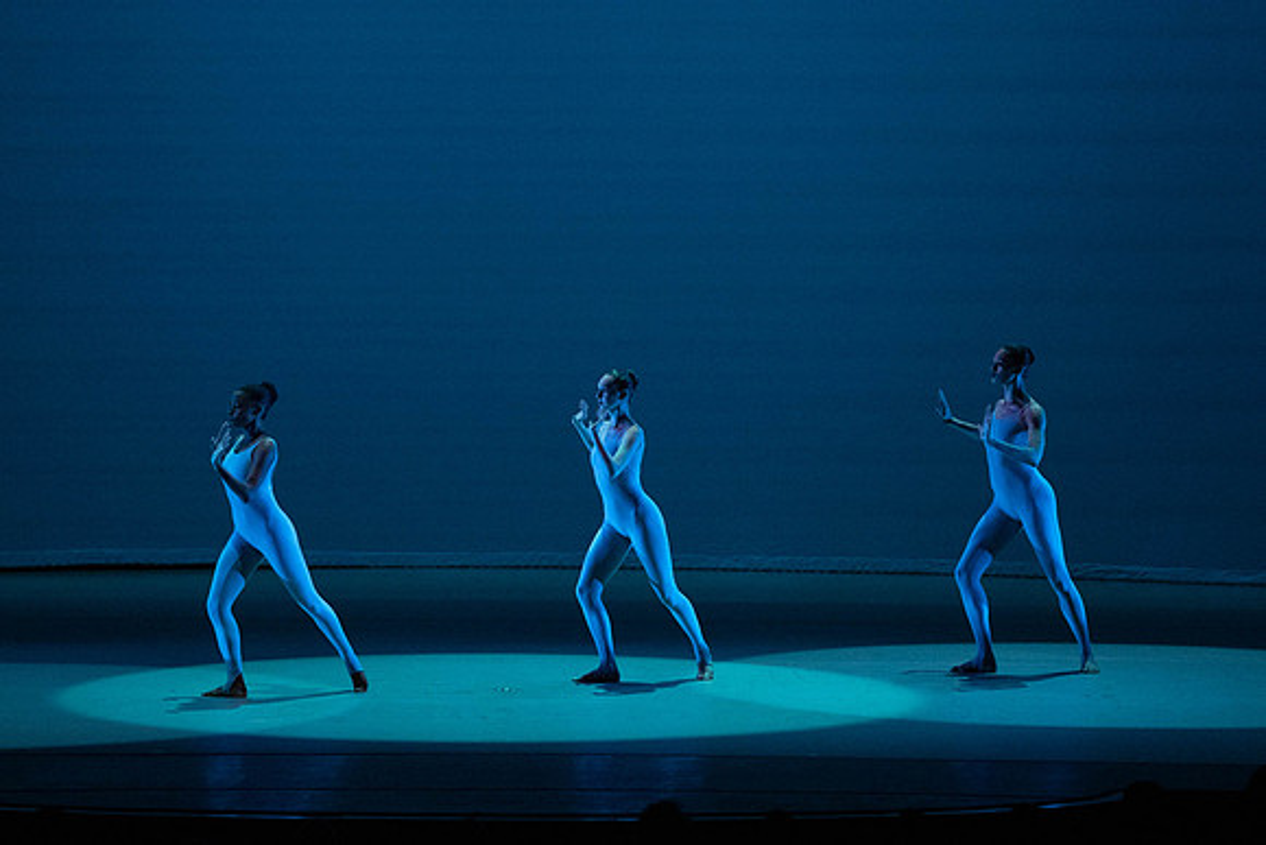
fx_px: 6437
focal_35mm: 183
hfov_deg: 11.2
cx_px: 633
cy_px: 422
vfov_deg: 7.5
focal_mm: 183
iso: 16000
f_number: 5.6
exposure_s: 1/400
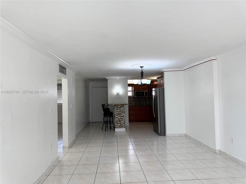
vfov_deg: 56.8
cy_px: 92
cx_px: 123
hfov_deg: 71.6
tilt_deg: +1.2
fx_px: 171
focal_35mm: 24
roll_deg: +0.6
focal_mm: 6.76
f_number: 1.78
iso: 100
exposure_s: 1/120
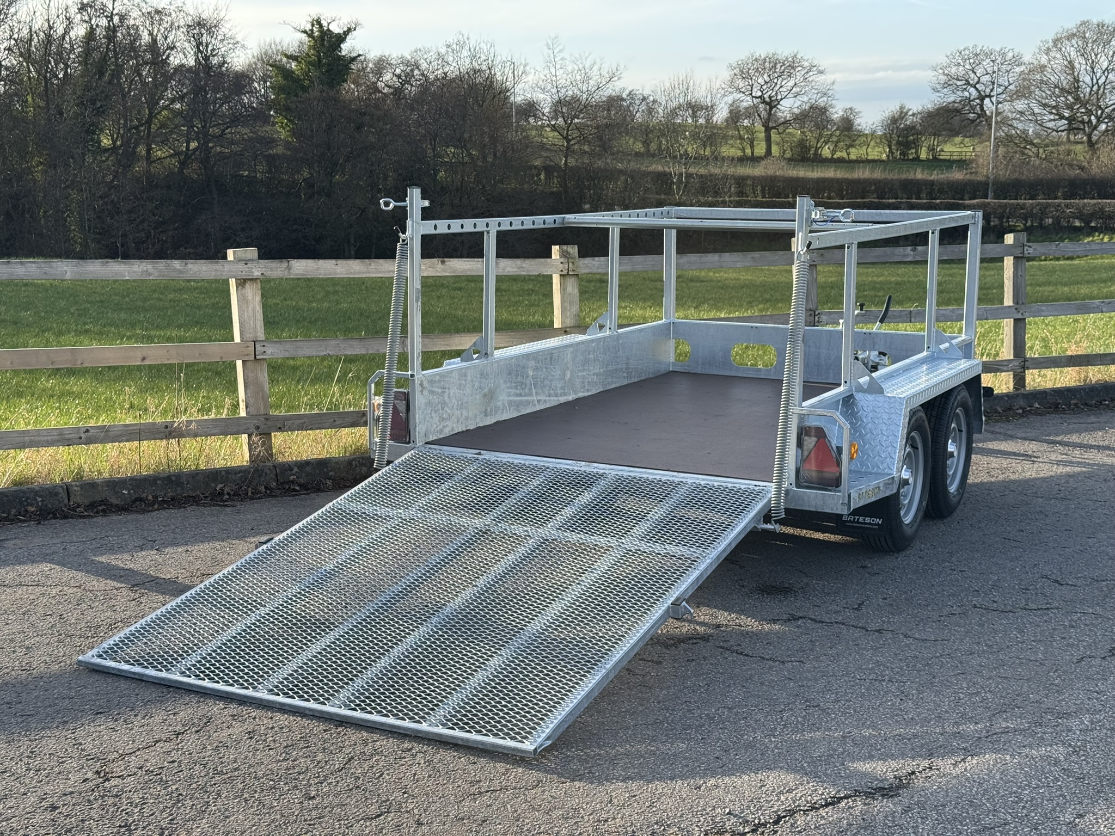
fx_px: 1546
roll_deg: +0.7
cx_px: 558
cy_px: 418
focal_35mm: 48
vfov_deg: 30.3
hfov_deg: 39.7
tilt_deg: -10.4
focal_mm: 6.76
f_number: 1.78
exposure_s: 1/1263
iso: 64
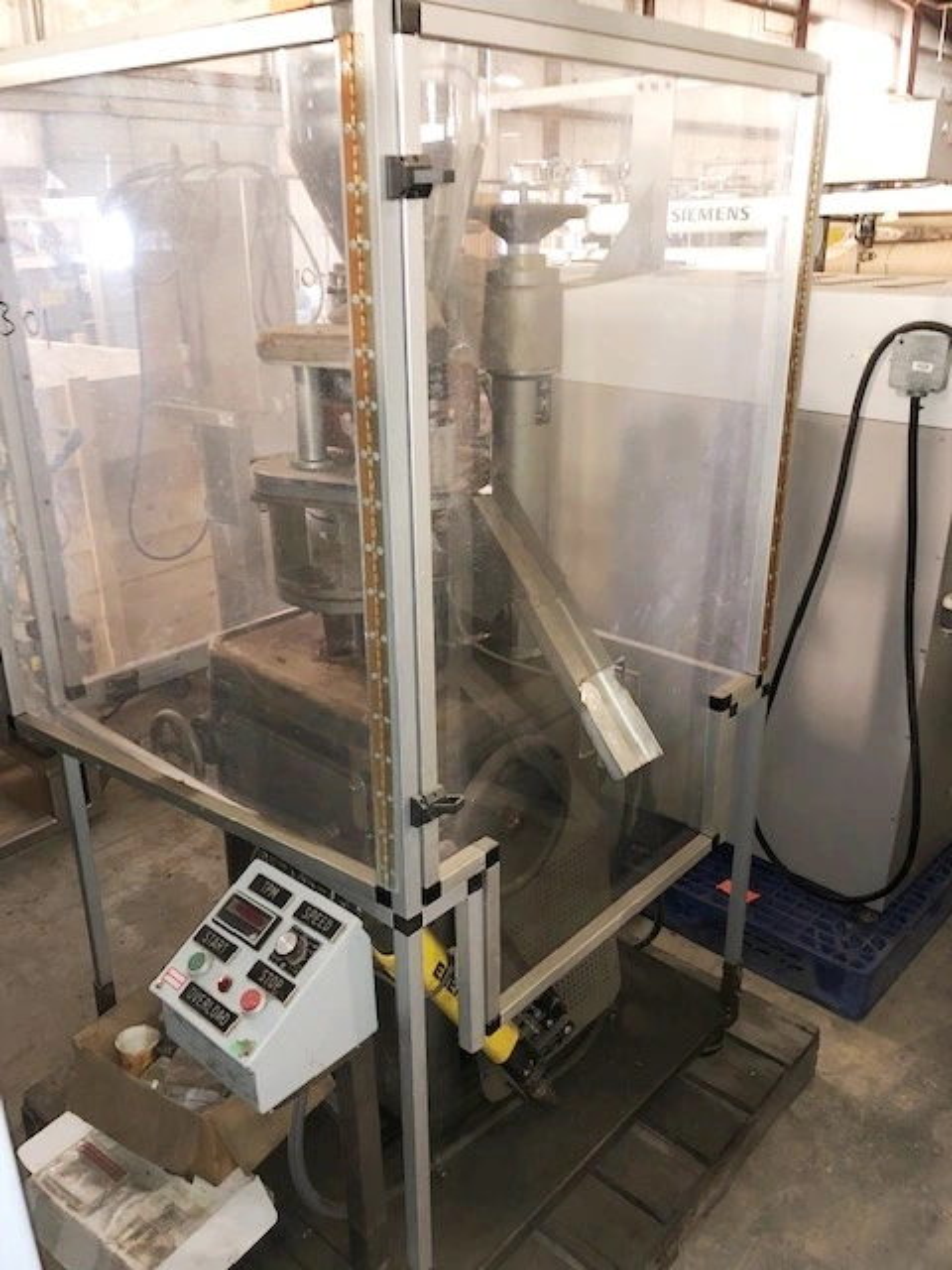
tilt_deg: -21.1
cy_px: 635
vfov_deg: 63.4
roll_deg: +0.8
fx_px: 1027
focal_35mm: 28
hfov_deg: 49.7
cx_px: 476
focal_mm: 4
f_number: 1.8
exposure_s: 1/12
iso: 80
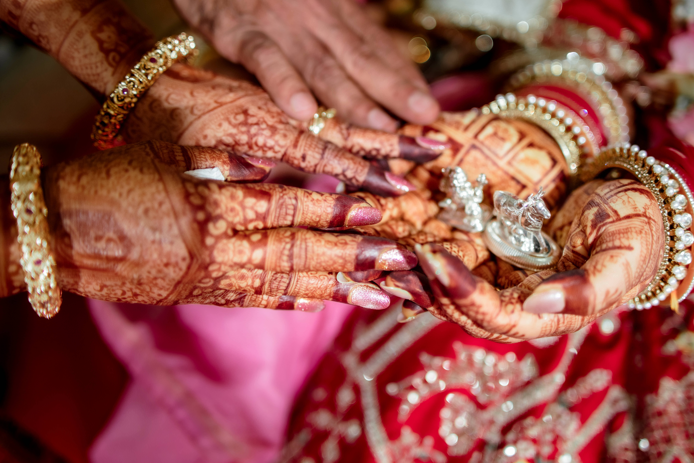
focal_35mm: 44
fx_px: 848
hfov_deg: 44.3
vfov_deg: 30.5
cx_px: 415
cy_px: 214
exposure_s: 1/250
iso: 320
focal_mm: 35
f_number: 1.4
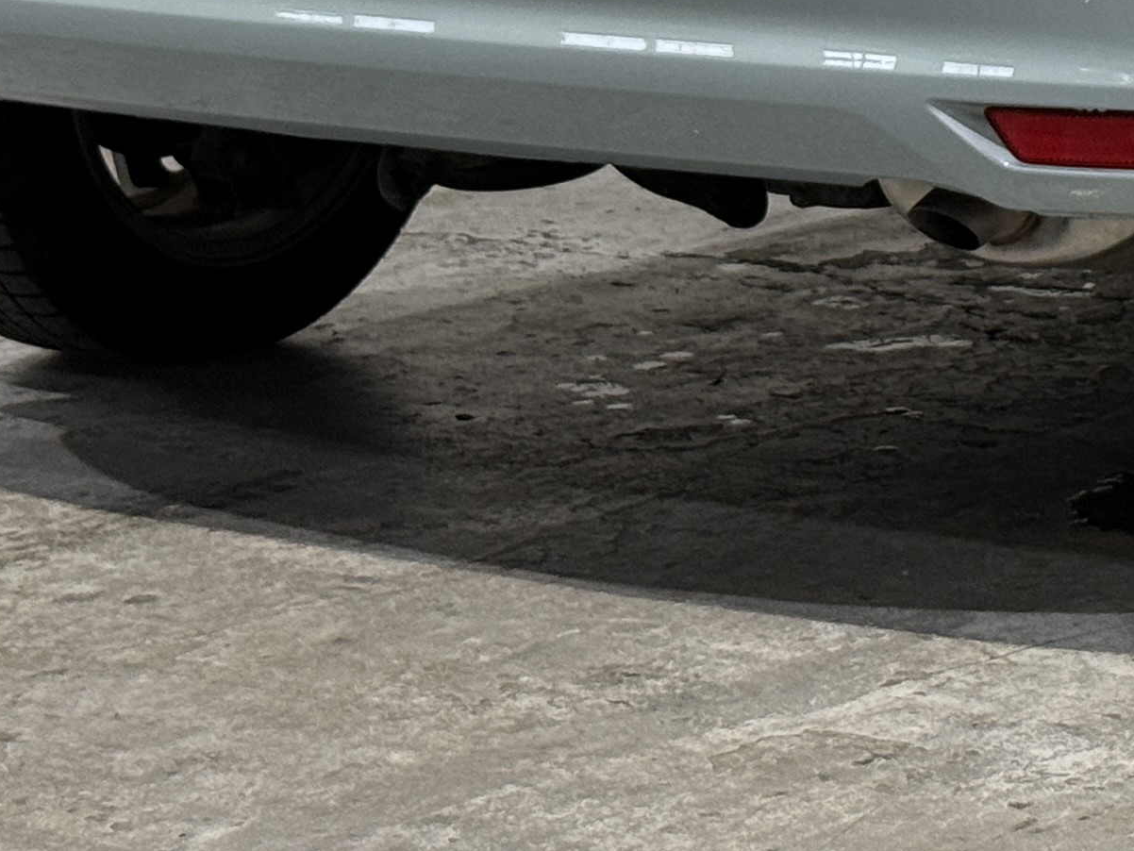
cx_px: 1286
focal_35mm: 161
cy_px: -534
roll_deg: -0.3
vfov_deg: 8.9
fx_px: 5275
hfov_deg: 12.0
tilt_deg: -1.1
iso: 100
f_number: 1.78
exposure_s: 1/60
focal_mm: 6.76
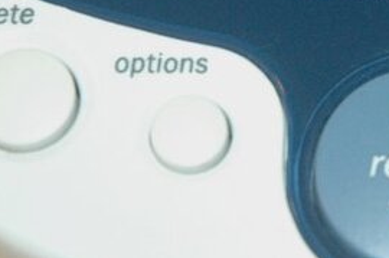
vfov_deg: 4.6
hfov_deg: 6.9
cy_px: 0
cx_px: 432
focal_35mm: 299
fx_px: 3225
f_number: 4.5
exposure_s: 1/125
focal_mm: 56
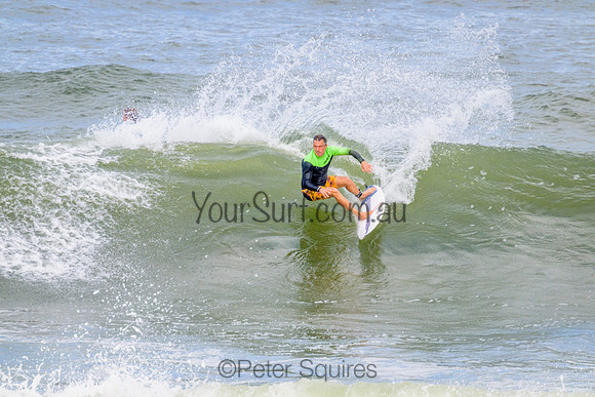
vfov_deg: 1.7
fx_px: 13225
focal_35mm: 800
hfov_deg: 2.6
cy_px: 198
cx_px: 298
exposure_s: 1/2000
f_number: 11
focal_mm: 800
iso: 1400
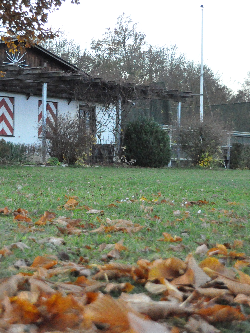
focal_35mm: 70
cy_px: 171
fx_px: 672
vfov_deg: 27.8
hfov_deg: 21.0
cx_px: 75
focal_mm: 29
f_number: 4
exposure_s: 1/800
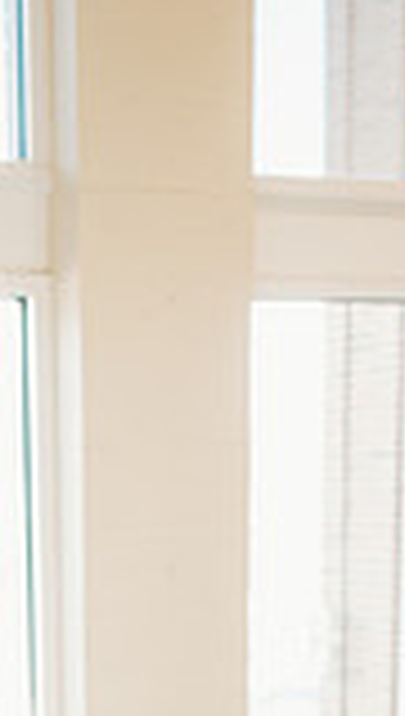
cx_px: -158
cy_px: 702
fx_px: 1349
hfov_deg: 16.0
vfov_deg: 28.1
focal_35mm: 71
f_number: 1.8
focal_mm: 24
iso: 400
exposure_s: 1/160
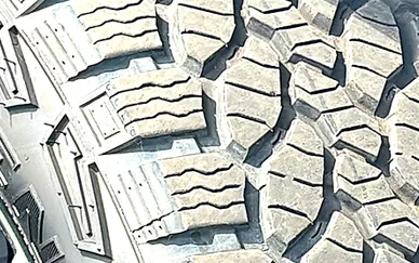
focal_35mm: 191
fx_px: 2182
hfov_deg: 11.0
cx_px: 283
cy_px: 144
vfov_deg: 6.9
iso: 80
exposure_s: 1/912
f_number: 1.78
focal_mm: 6.86
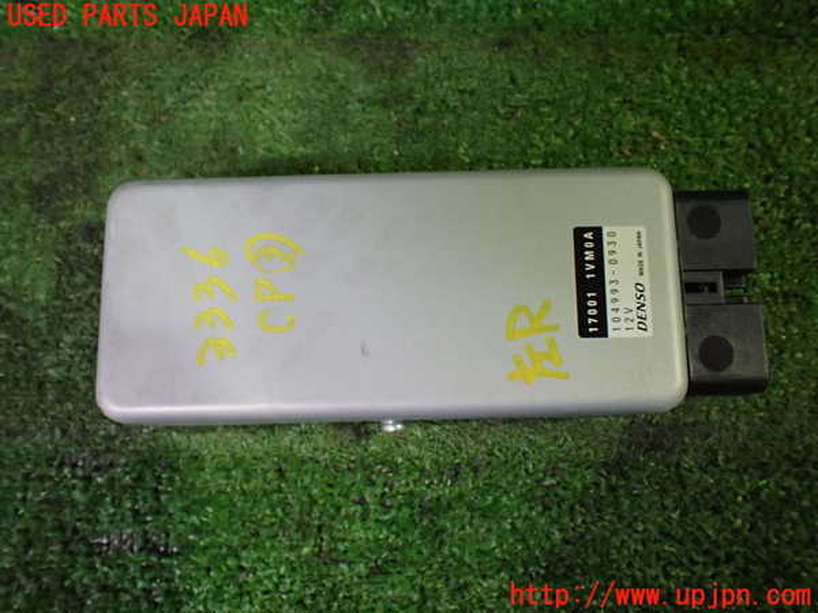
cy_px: 306
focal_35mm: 30
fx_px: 709
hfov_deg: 60.0
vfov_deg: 46.8
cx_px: 409
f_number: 2.3
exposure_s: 1/80
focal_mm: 5.4
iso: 800
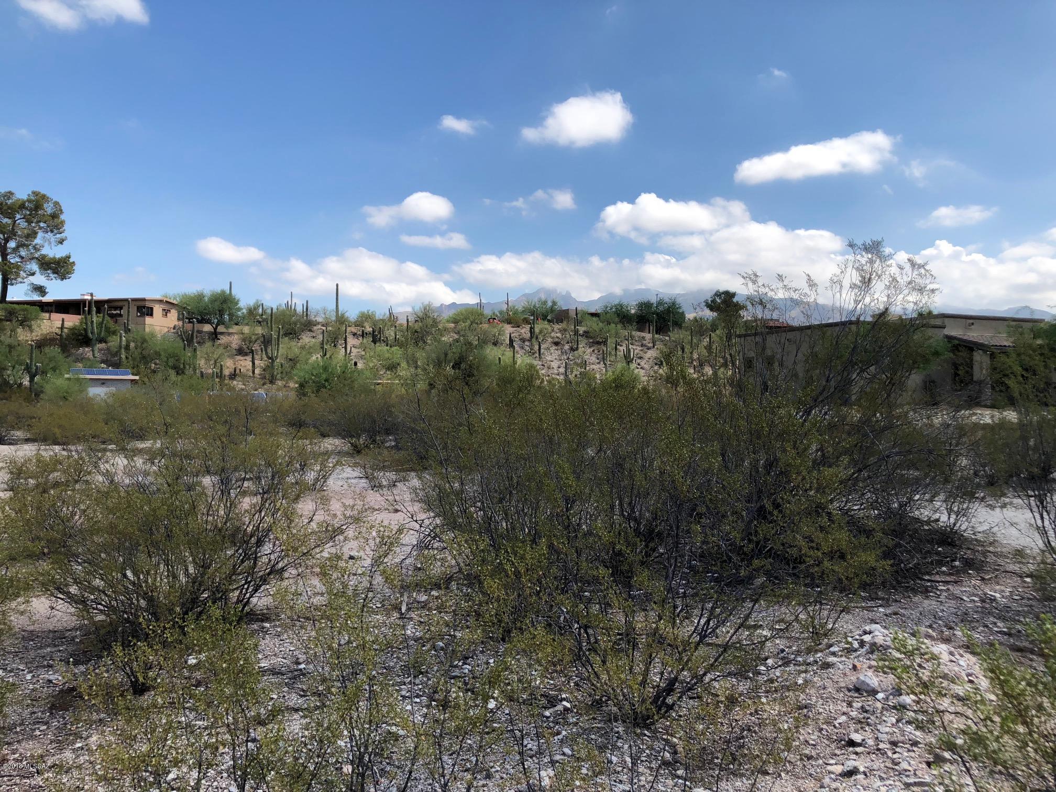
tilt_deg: +0.4
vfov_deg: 49.7
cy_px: 396
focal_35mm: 28
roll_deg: -1.1
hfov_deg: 63.4
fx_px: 854
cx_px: 528
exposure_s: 1/1656
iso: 20
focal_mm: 3.99
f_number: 1.8
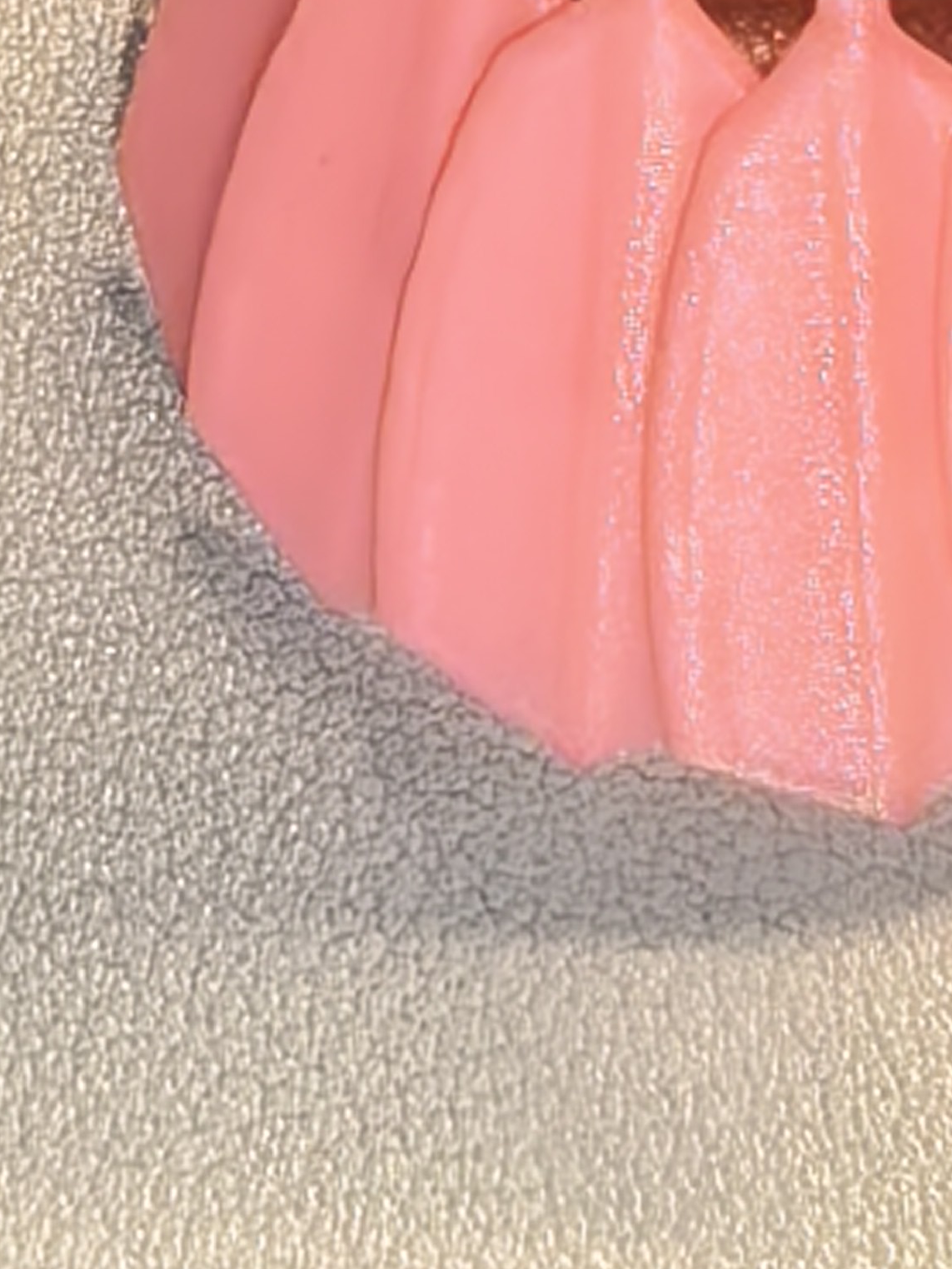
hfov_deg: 11.4
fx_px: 4730
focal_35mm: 129
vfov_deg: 14.9
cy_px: -109
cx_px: 898
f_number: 2.2
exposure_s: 1/100
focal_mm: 1.95
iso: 100
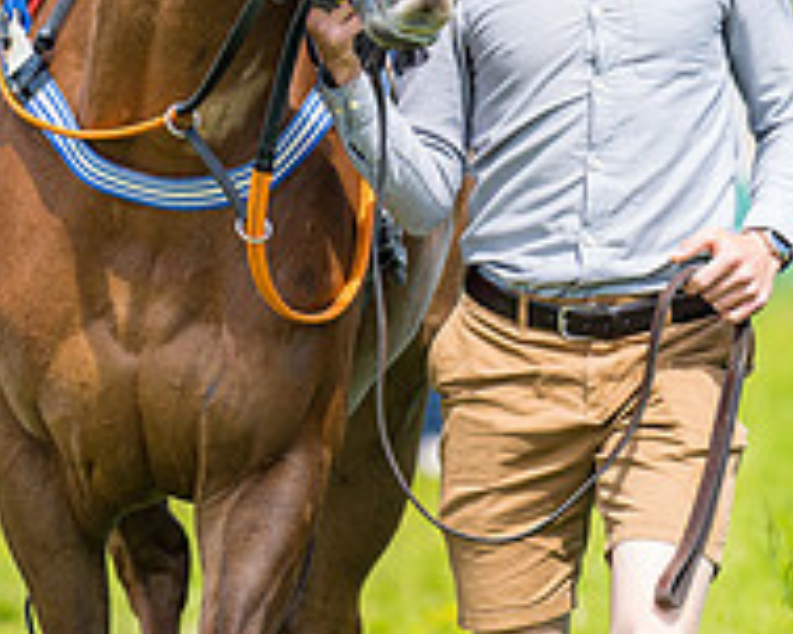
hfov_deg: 4.0
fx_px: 11353
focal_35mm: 484
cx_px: 588
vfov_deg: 3.2
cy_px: 315
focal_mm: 135
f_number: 2.2
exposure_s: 1/1000
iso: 50
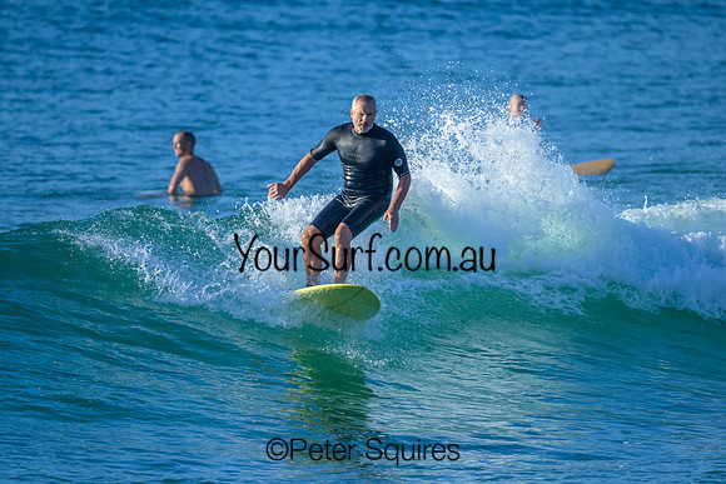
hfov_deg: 2.2
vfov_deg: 1.4
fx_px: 19214
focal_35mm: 953
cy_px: 247
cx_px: 341
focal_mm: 800
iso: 500
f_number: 6.3
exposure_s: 1/2000
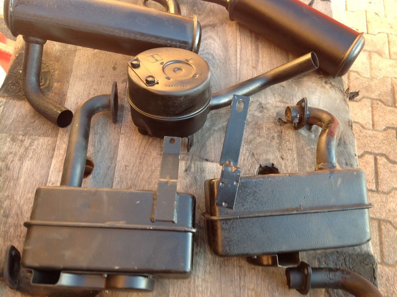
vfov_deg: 40.6
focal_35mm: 35
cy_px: 148
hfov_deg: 52.7
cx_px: 198
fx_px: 401
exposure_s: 1/24
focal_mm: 4.28
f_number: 2.4
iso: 50
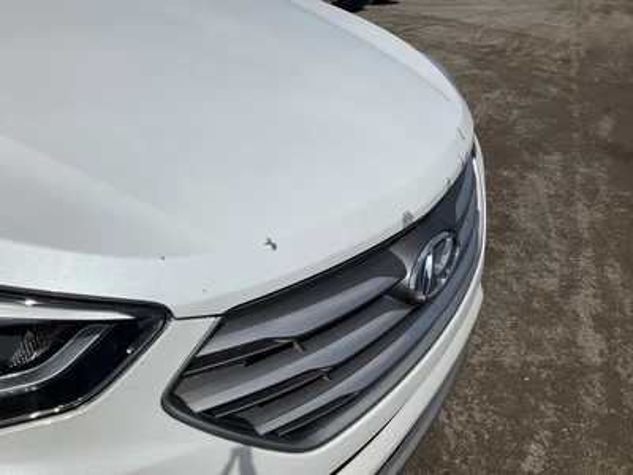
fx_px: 530
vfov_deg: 48.2
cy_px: 238
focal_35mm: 29
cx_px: 316
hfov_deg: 61.7
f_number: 1.8
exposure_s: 1/8621
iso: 25
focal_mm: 3
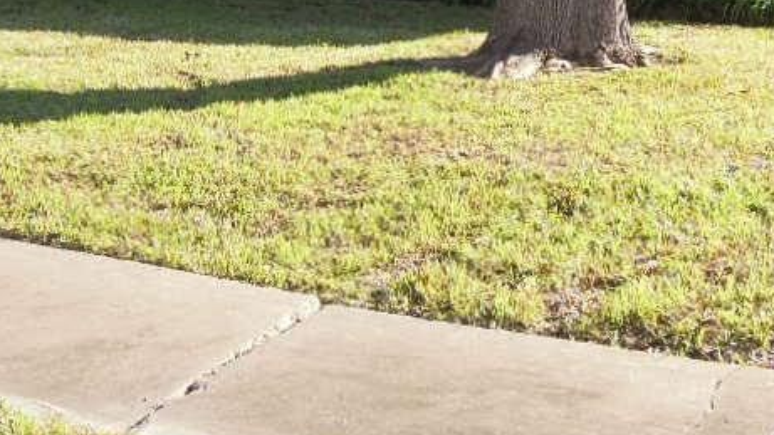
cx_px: 265
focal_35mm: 75
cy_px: -87
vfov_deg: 15.5
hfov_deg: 28.1
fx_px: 1539
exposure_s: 1/500
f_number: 3
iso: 160
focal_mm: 5.5
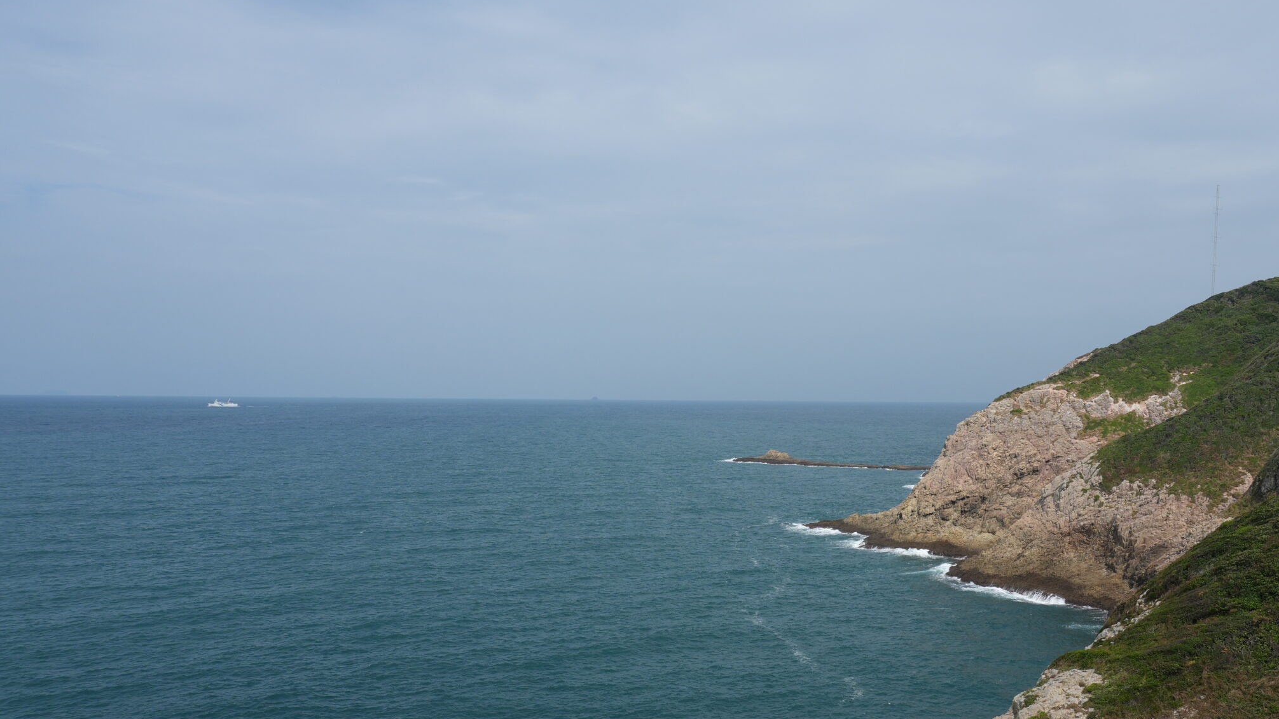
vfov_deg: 36.2
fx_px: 1085
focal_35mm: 32
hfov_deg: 60.6
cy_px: 499
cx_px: 752
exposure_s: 1/400
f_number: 9
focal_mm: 16
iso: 100
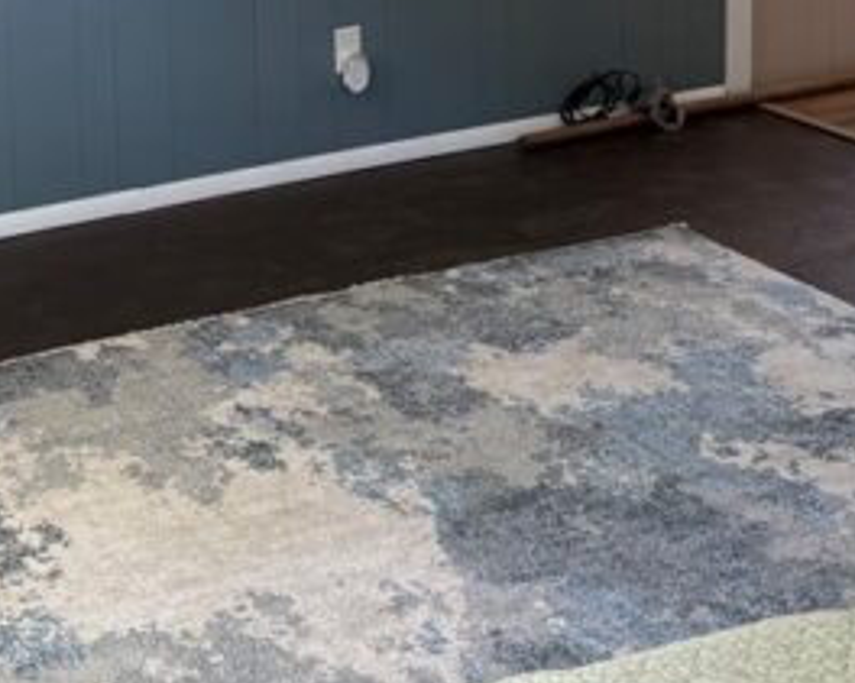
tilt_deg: -7.4
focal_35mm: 71
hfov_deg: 26.5
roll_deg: +0.9
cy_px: -146
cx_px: 223
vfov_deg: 20.1
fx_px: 1796
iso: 200
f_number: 1.78
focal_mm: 6.76
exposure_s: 1/121
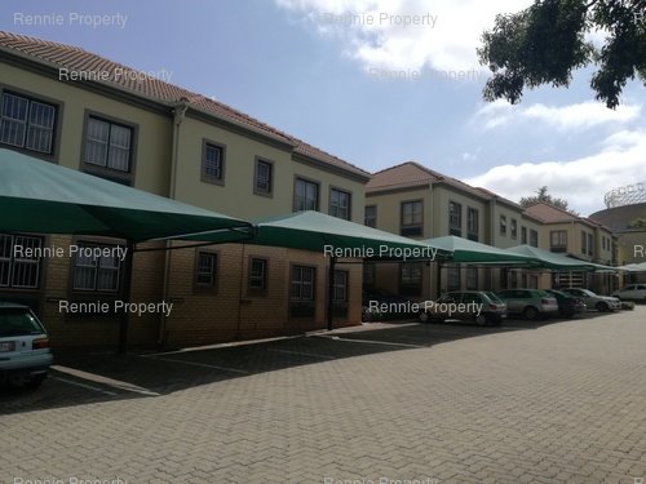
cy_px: 242
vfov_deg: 51.4
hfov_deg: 65.3
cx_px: 323
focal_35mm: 27
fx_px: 504
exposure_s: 1/2506
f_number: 2
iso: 50
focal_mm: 3.79
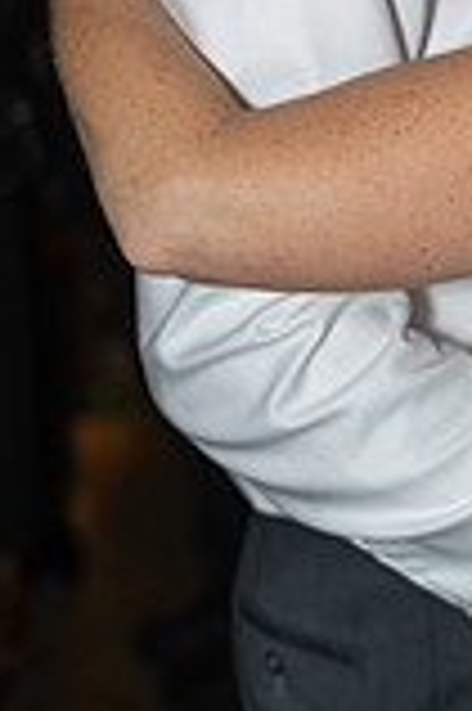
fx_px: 2306
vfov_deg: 16.7
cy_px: -148
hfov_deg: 11.3
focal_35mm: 117
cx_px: 652
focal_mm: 41
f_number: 2.8
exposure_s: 1/125
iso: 2000
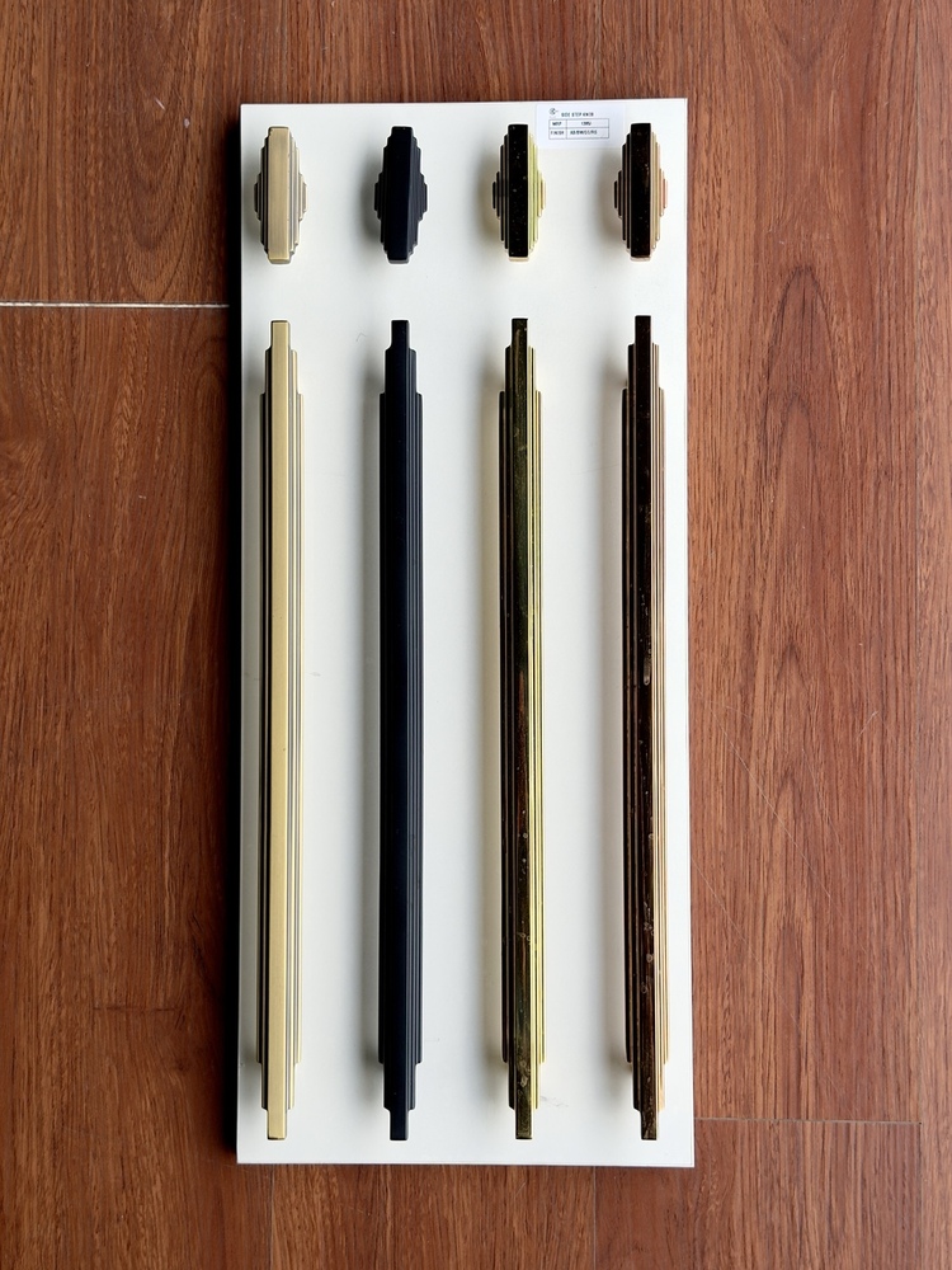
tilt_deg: -86.8
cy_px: 635
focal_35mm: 48
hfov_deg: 30.3
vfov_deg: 39.7
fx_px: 1760
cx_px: 476
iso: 64
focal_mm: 6.76
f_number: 1.78
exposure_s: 1/778
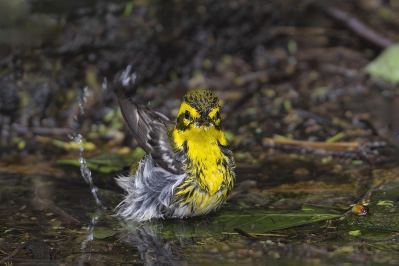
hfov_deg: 2.3
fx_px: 9972
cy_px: 133
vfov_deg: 1.5
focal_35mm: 900
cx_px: 200
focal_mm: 600
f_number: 5.6
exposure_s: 1/500
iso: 5000
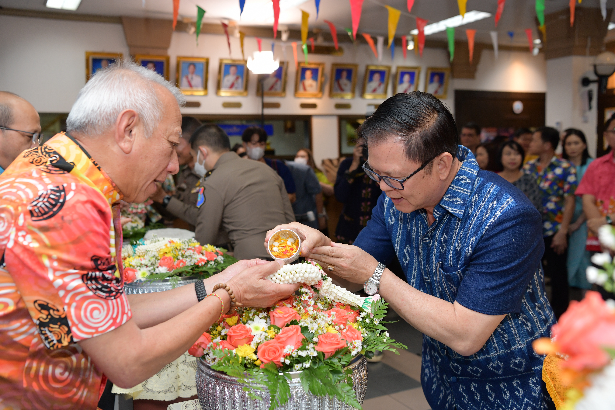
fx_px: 649
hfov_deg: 50.7
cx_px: 308
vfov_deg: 35.1
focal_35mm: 38
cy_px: 205
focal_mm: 38
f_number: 4
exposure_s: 1/200
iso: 1000
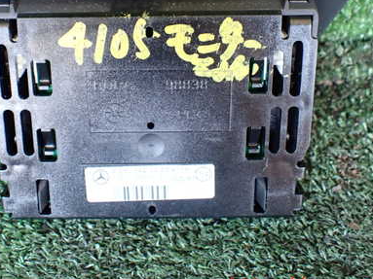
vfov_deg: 30.5
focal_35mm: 47
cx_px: 158
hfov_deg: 40.3
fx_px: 506
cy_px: 81
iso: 800
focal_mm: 5.4
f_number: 2.3
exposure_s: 1/60
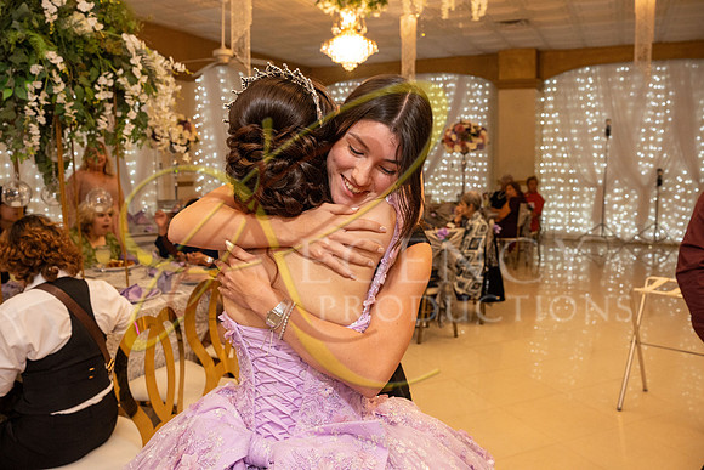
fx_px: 548
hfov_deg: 65.5
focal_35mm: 28
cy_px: 235
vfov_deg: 46.4
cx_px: 352
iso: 5000
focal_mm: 28
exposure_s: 1/125
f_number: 5.6
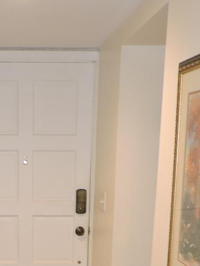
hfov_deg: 22.0
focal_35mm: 65
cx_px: 19
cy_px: 302
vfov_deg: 27.0
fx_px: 501
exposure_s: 1/30
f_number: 3.1
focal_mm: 5
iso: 200
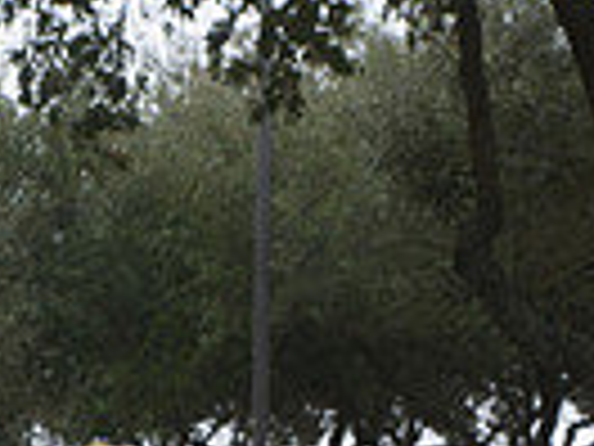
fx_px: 2591
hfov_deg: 13.0
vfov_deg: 9.0
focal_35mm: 151
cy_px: 991
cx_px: 135
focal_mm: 46
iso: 250
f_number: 7.1
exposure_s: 1/250
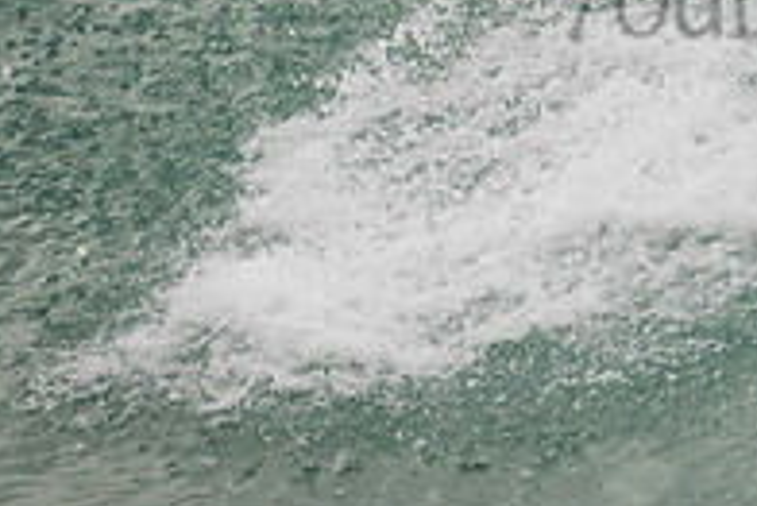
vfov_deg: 0.9
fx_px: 31101
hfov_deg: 1.4
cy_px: -52
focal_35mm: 1478
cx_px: 950
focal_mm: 500
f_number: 5.6
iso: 250
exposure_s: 1/2000
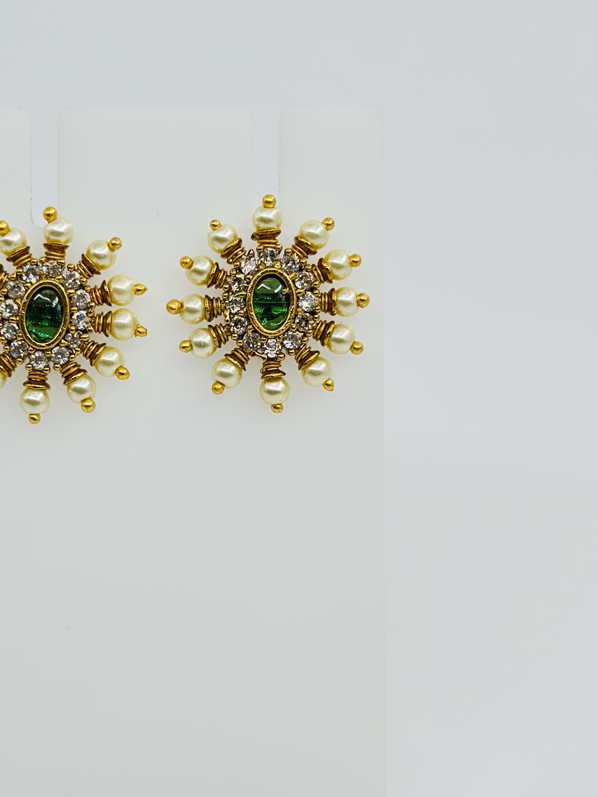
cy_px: 413
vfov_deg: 26.0
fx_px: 1727
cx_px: 185
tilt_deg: -21.4
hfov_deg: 19.6
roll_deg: -0.4
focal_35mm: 75
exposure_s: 1/1030
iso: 80
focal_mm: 6.86
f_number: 1.78
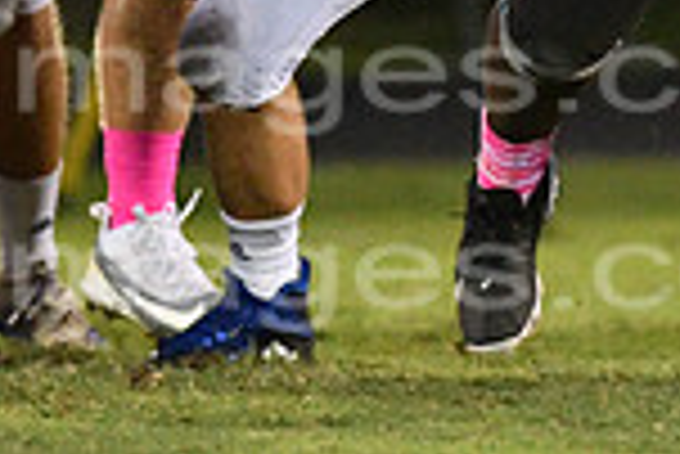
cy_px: -411
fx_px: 32690
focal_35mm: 1729
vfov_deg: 0.8
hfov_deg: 1.2
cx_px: -104
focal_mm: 300
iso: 8000
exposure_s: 1/800
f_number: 4.5
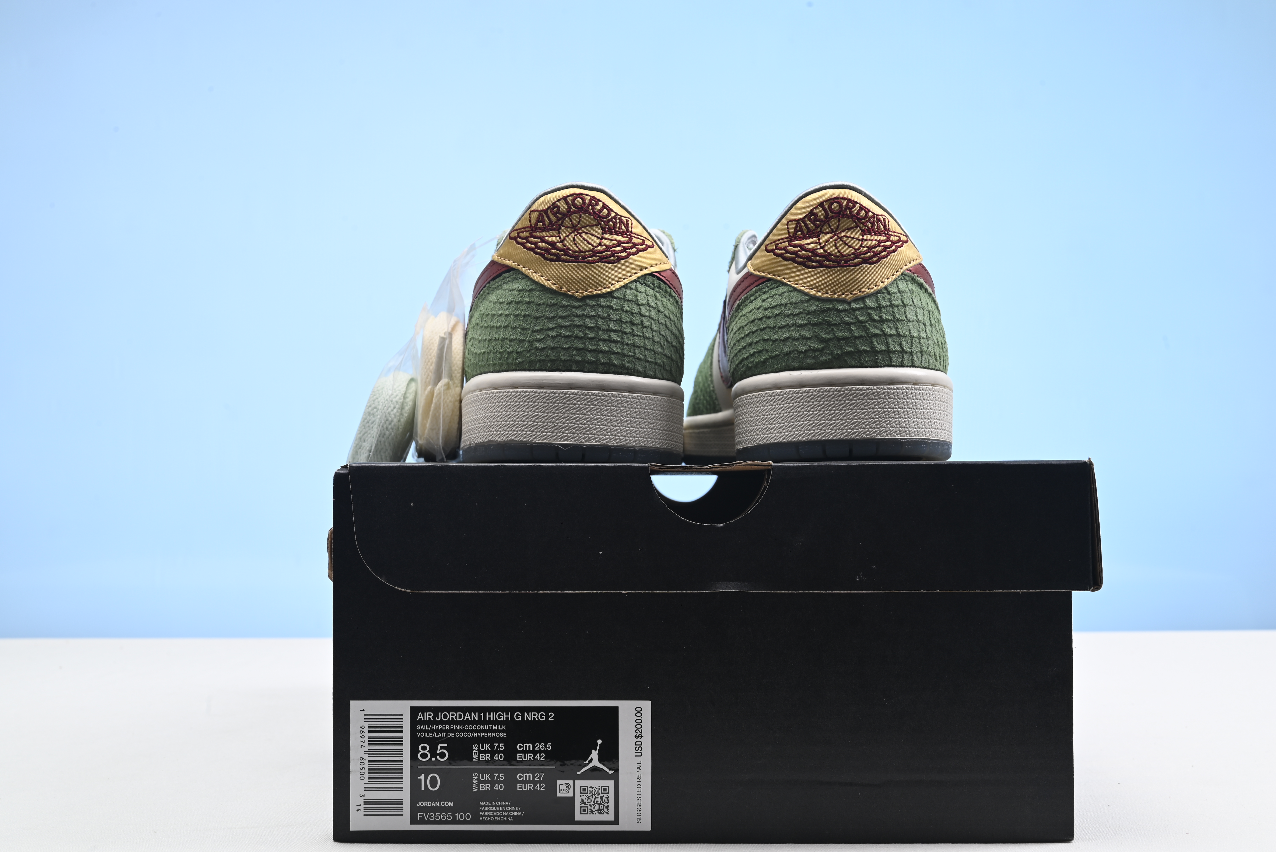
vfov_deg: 31.9
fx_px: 1489
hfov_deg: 46.4
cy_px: 426
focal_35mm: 42
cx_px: 638
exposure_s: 1/2
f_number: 16
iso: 100
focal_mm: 42
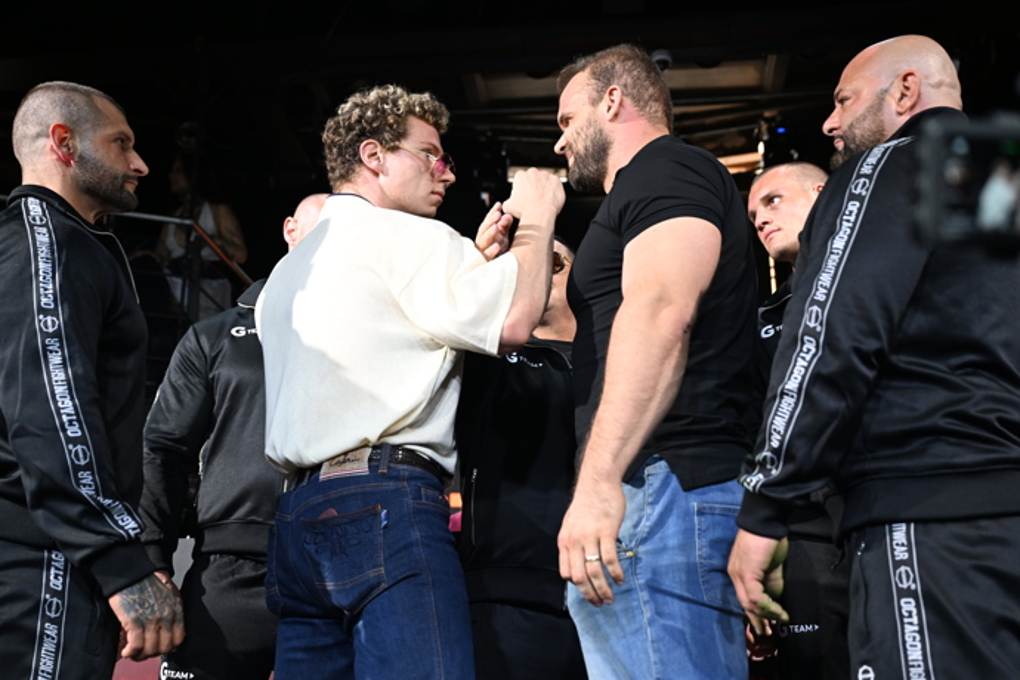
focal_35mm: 41
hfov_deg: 47.4
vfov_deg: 32.6
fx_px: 1162
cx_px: 510
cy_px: 340
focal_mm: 41
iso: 1250
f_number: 3.5
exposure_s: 1/320
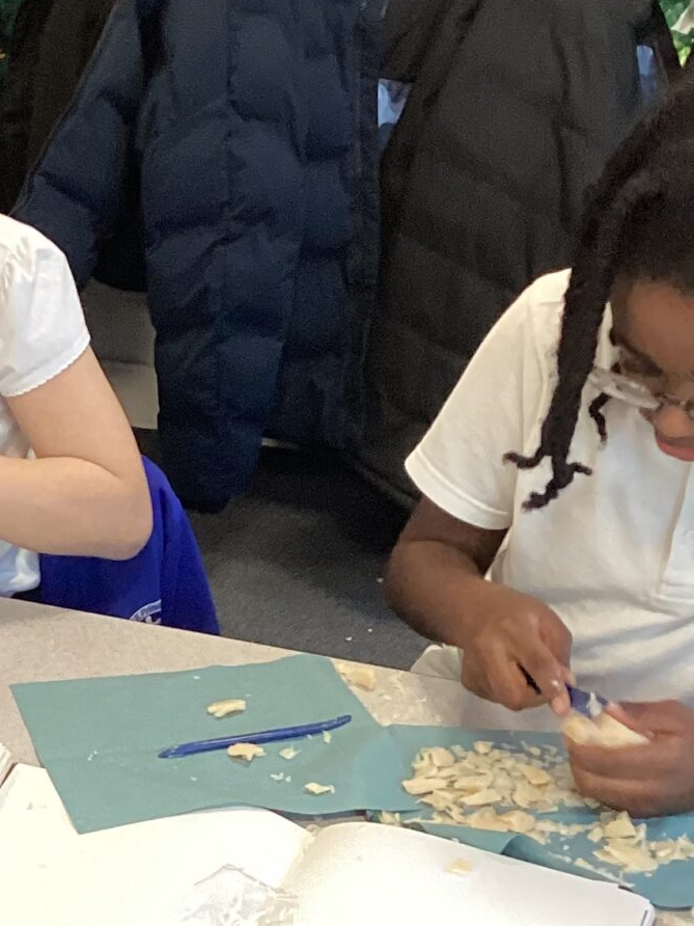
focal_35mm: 89
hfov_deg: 16.1
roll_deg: -0.2
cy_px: 806
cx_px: -63
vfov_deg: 21.6
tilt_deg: -34.9
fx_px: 2379
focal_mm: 3.3
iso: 160
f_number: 2.4
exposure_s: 1/60
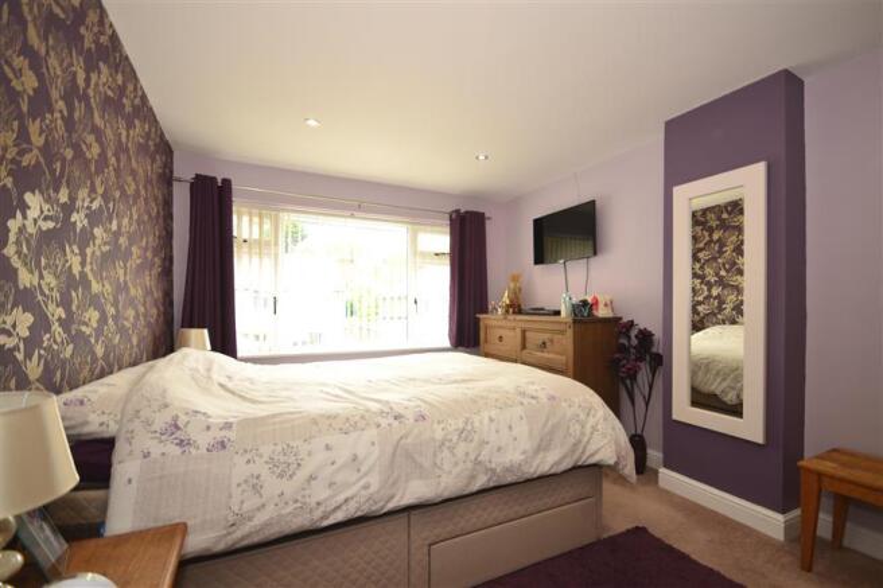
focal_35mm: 15
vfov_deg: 77.3
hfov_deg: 100.4
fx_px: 368
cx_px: 442
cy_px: 294
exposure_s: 1/40
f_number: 5
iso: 200
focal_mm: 10
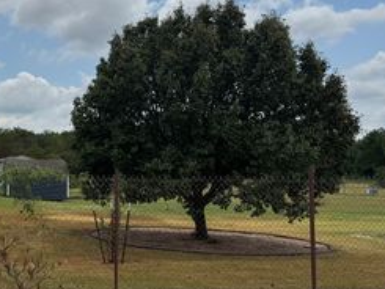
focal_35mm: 49
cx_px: -3
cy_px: 117
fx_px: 545
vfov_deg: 29.6
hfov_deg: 35.1
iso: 80
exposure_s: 1/9009
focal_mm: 6.76
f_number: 1.78
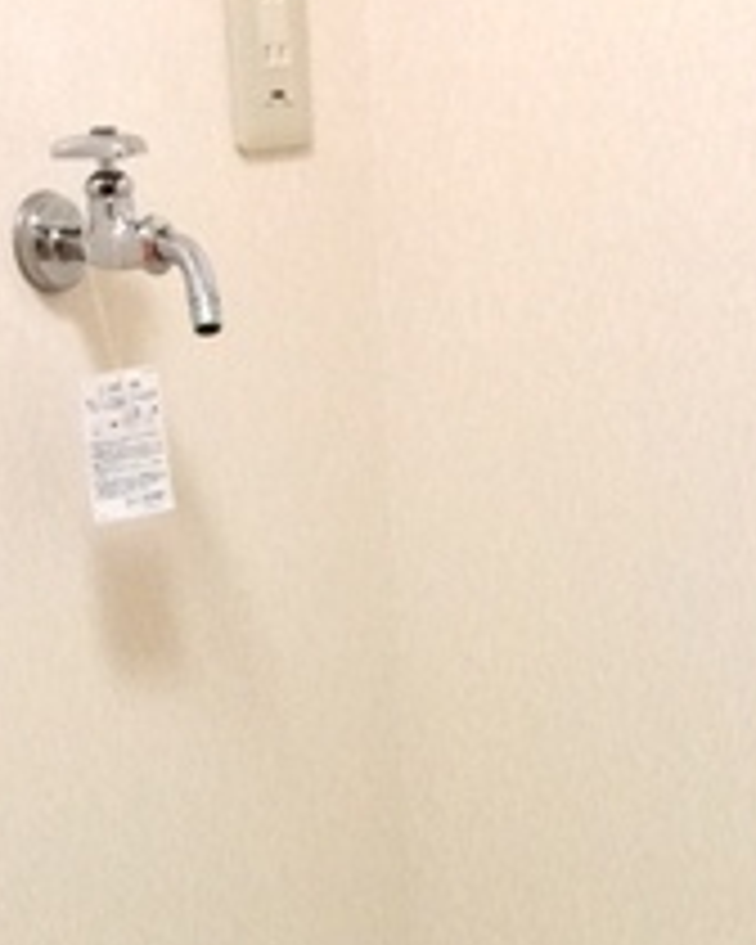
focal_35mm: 81
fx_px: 2265
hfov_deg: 18.9
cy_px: 1287
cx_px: 468
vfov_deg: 21.0
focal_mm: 4.15
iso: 80
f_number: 2.2
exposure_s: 1/15
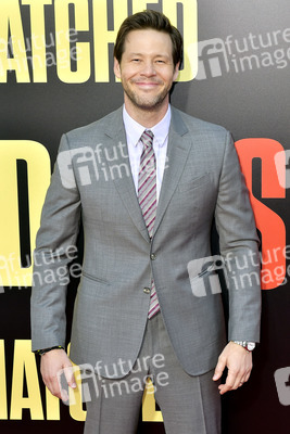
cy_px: 217
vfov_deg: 28.8
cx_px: 145
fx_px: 845
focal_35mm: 70
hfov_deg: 19.5
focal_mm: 70
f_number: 6.3
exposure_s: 1/320
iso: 500
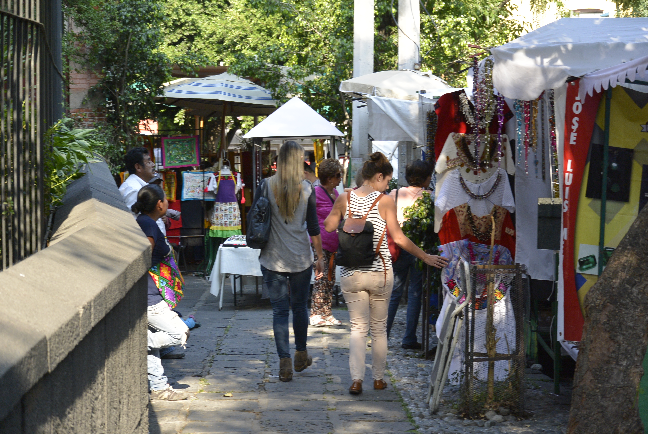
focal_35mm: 86
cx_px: 324
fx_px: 1550
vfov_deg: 15.9
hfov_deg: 23.6
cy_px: 217
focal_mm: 31.9
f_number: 3.8
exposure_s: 1/250
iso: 180
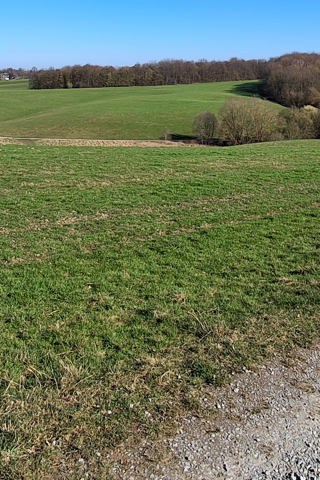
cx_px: 180
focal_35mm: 42
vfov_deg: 42.4
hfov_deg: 31.9
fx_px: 560
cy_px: 43
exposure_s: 1/855
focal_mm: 1.64
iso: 40
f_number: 2.2
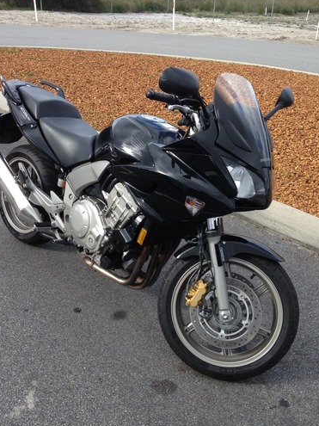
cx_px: 158
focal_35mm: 40
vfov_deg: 46.8
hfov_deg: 35.9
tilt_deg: -20.9
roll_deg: -1.9
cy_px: 213
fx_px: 492
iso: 50
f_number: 2.4
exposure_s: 1/452
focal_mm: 4.12
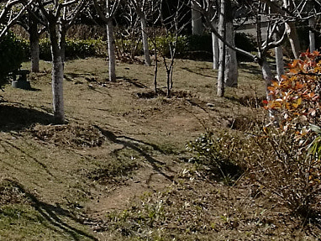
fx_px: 1049
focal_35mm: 113
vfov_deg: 12.3
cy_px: -145
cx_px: -66
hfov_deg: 16.7
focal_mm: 4.5
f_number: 2.2
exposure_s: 1/1383
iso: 50
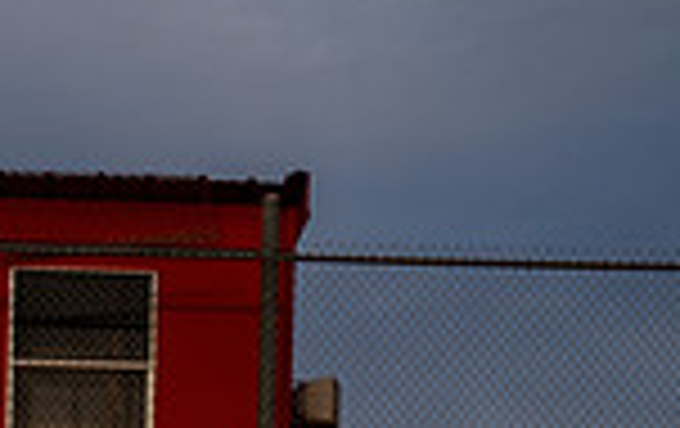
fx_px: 1801
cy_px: 951
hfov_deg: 20.8
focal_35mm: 97
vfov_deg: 11.6
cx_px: 23
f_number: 4
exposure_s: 1/1600
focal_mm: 32
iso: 200
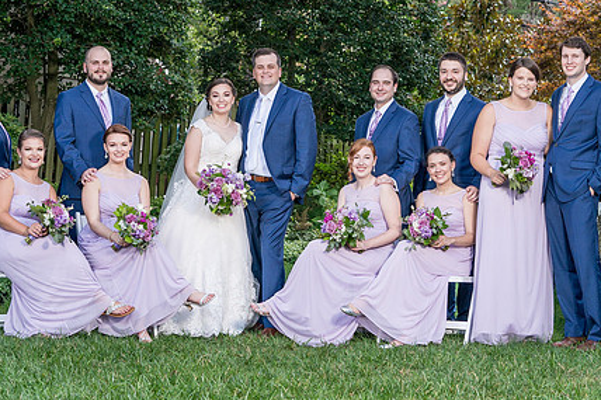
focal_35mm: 108
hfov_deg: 18.9
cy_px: 152
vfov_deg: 12.7
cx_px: 241
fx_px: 1802
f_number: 6.3
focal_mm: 76
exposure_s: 1/200
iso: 200
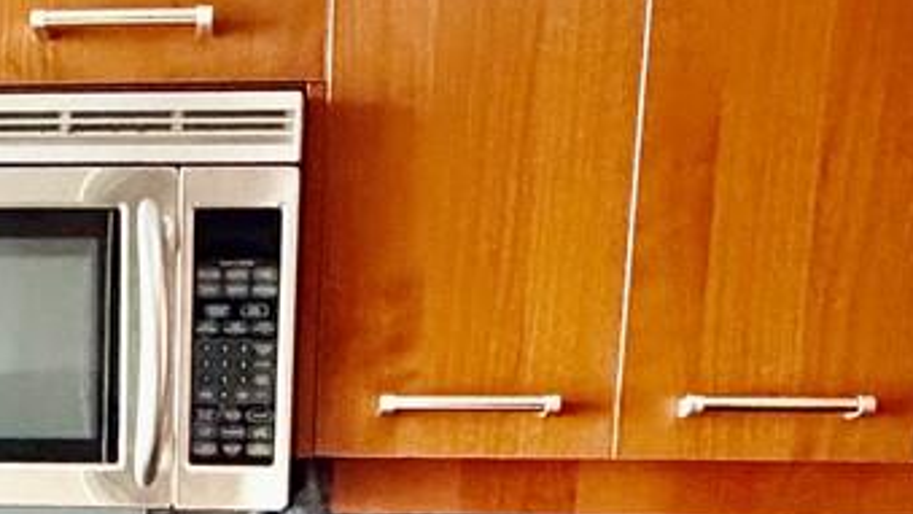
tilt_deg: -14.7
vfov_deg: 15.2
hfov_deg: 28.3
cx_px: 105
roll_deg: +0.1
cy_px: 826
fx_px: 1744
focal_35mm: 72
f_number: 2.2
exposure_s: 1/60
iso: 1000
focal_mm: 2.22
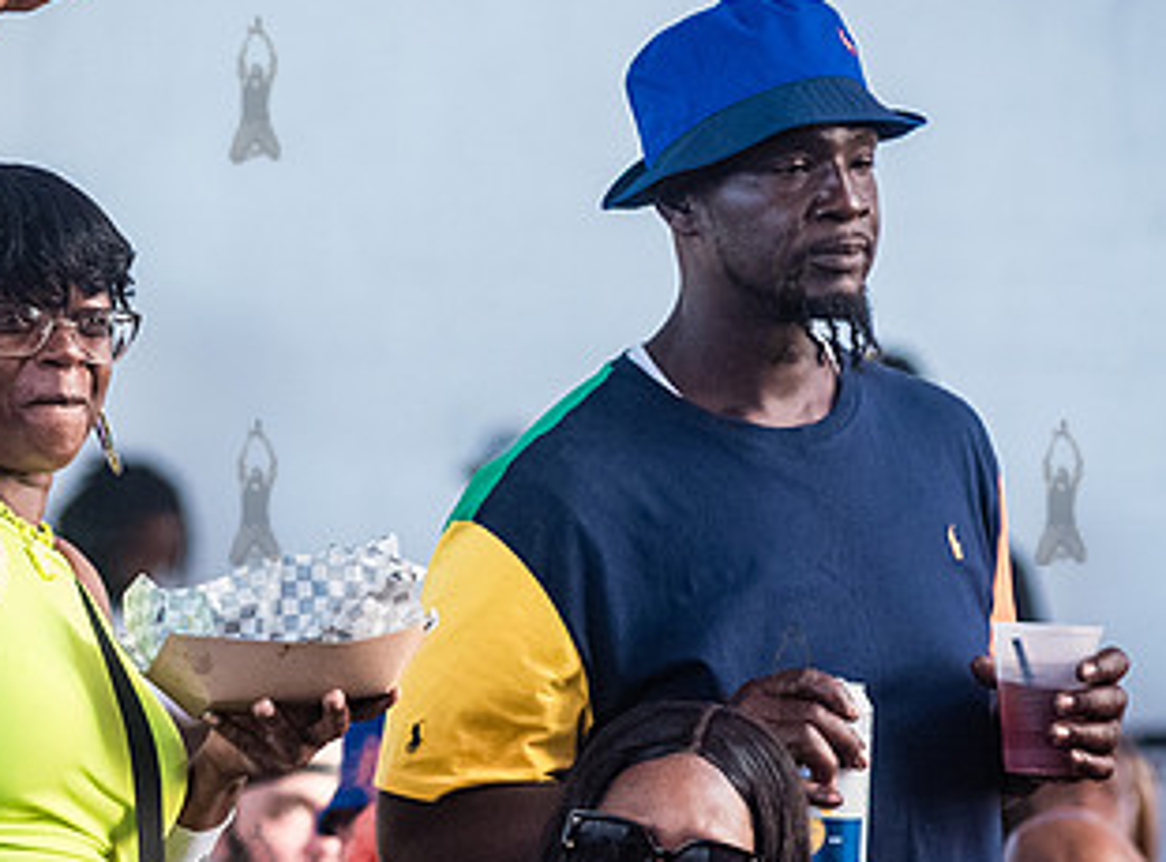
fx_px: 12736
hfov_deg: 5.2
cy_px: 523
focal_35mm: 380
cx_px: -7
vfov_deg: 3.9
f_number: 4
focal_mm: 170
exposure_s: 1/400
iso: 5000
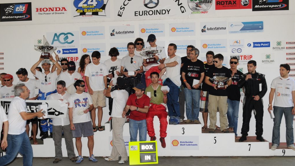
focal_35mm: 38
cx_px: 148
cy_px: 82
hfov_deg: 52.8
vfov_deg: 31.2
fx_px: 297
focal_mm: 24
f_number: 8
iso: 200
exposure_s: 1/60
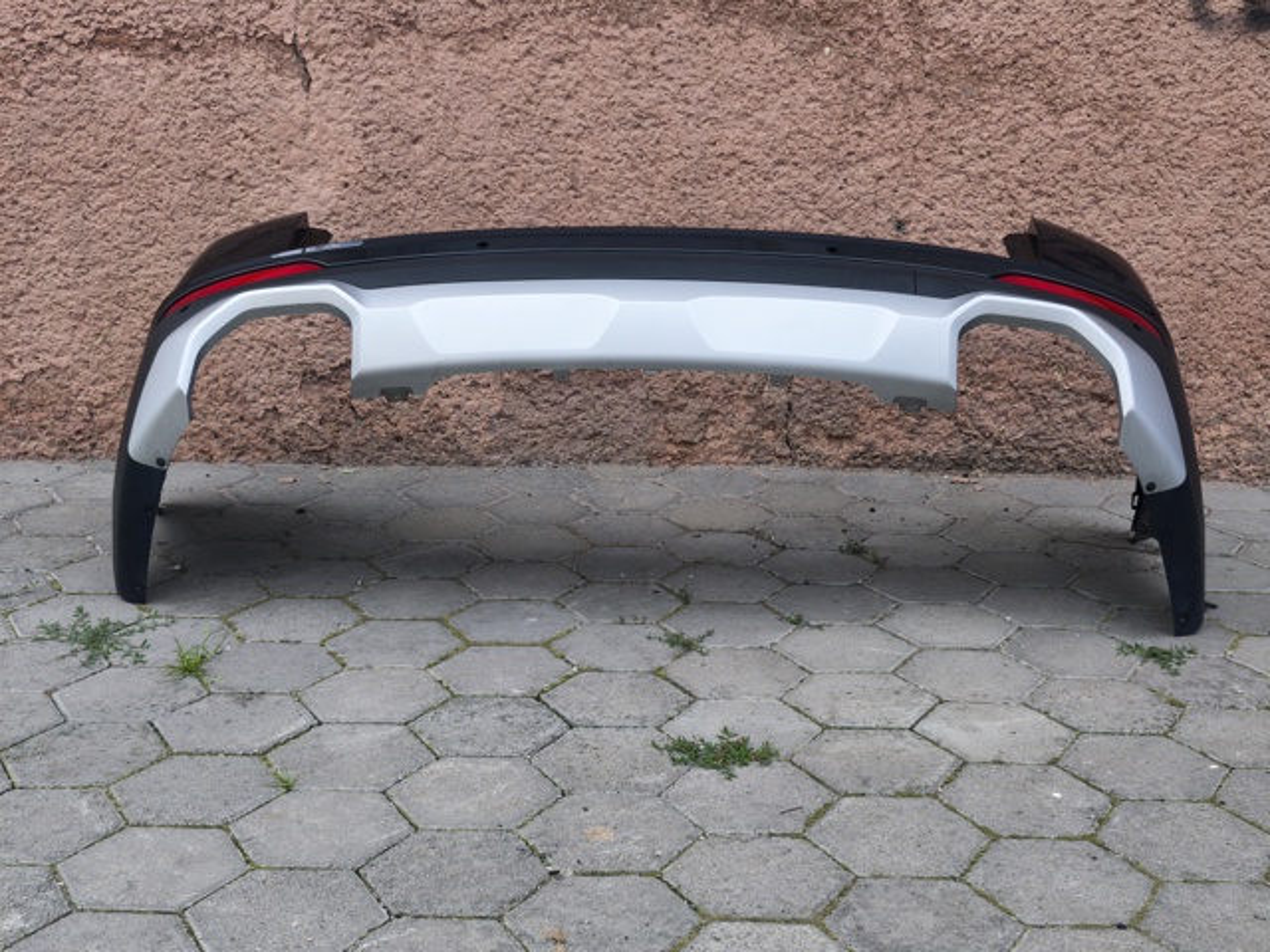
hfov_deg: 41.2
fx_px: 1688
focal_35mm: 46
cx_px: 635
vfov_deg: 31.5
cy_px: 476
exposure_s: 1/623
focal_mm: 6.57
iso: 50
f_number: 1.6
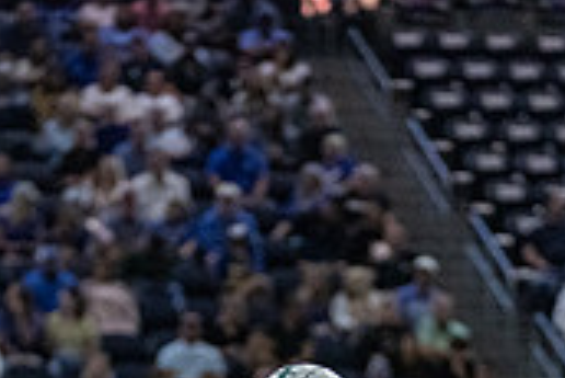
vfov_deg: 2.8
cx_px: 243
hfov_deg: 4.3
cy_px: 580
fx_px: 7587
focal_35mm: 483
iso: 4000
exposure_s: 1/1250
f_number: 2.8
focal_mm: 143
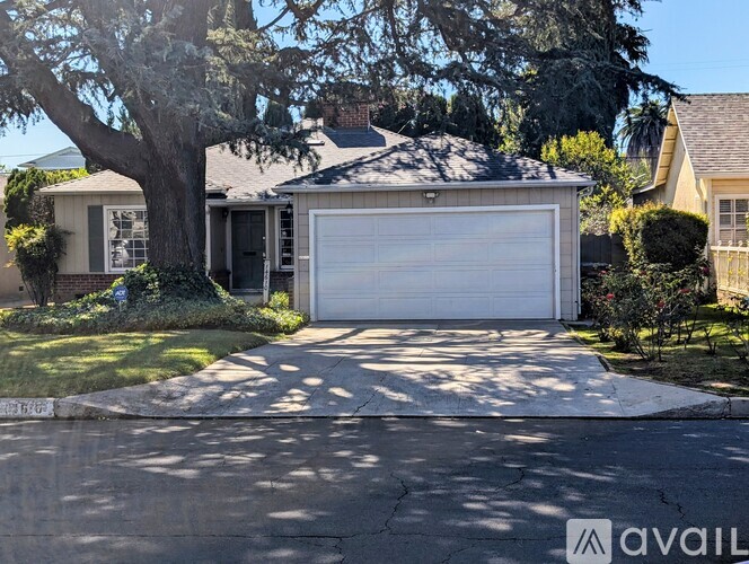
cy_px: 282
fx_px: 1062
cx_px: 374
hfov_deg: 38.9
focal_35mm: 49
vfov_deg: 29.7
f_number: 1.68
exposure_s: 1/960
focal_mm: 6.9
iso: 22
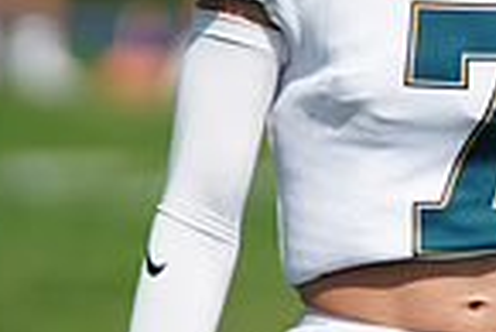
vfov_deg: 1.1
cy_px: -74
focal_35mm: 1202
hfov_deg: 1.7
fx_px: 16577
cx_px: 558
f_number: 2.8
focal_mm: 300
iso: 400
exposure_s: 1/8000
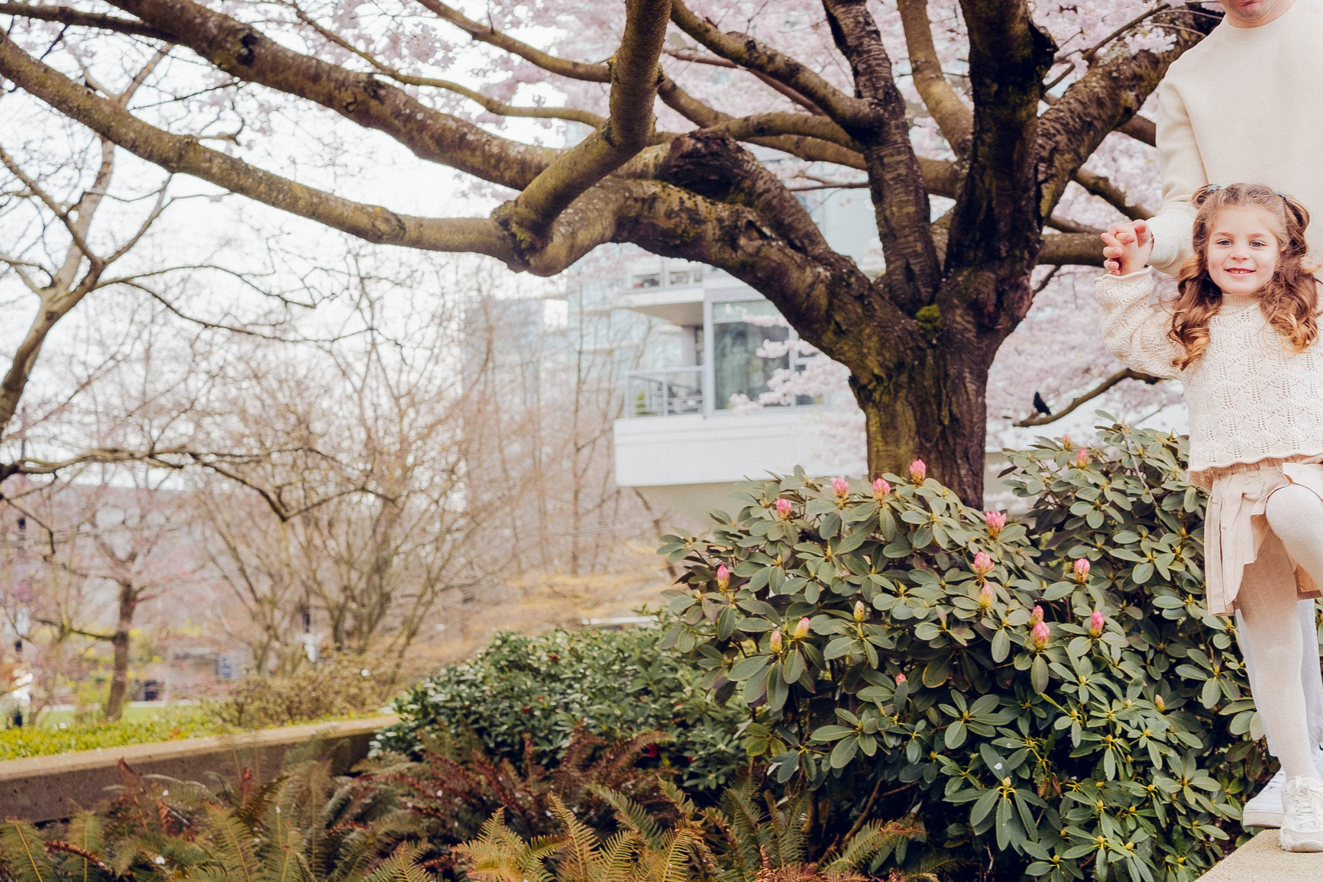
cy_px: 292
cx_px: 949
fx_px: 2132
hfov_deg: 34.0
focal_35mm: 58
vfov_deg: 23.3
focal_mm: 35
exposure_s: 1/320
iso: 100
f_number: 4.5
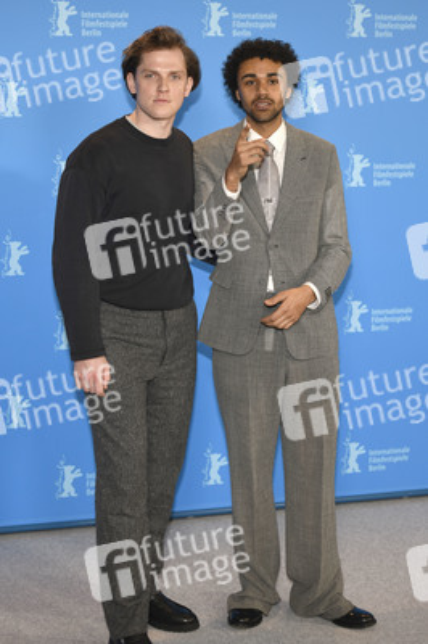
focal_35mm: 70
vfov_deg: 28.9
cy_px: 322
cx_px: 214
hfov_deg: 19.4
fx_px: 1250
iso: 640
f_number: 3.2
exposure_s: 1/400
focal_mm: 70
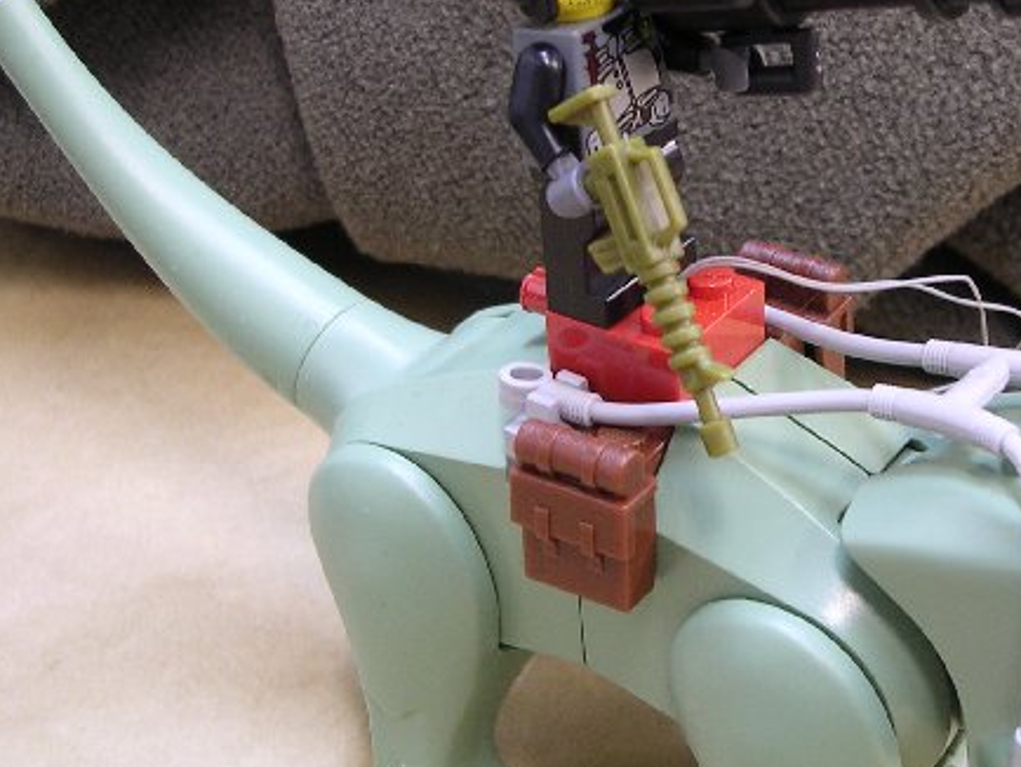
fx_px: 1653
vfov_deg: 26.1
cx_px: 708
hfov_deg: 33.9
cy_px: 313
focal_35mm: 56
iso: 100
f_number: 2.8
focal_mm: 5.8
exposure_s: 1/4.5
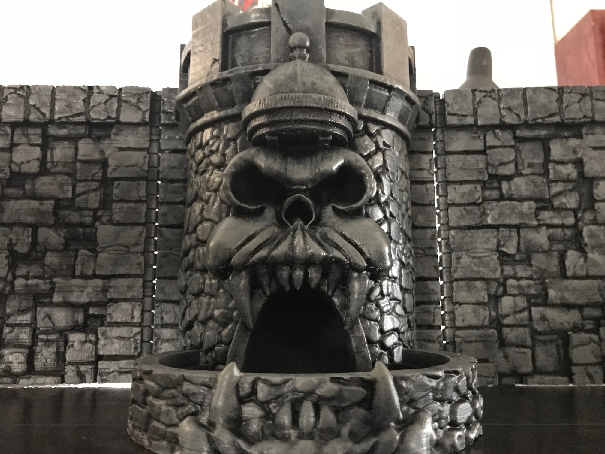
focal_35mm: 28
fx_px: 489
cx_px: 302
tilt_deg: +8.7
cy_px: 227
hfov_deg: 63.4
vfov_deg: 49.7
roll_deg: +0.0
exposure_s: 1/4
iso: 125
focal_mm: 3.99
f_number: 1.8
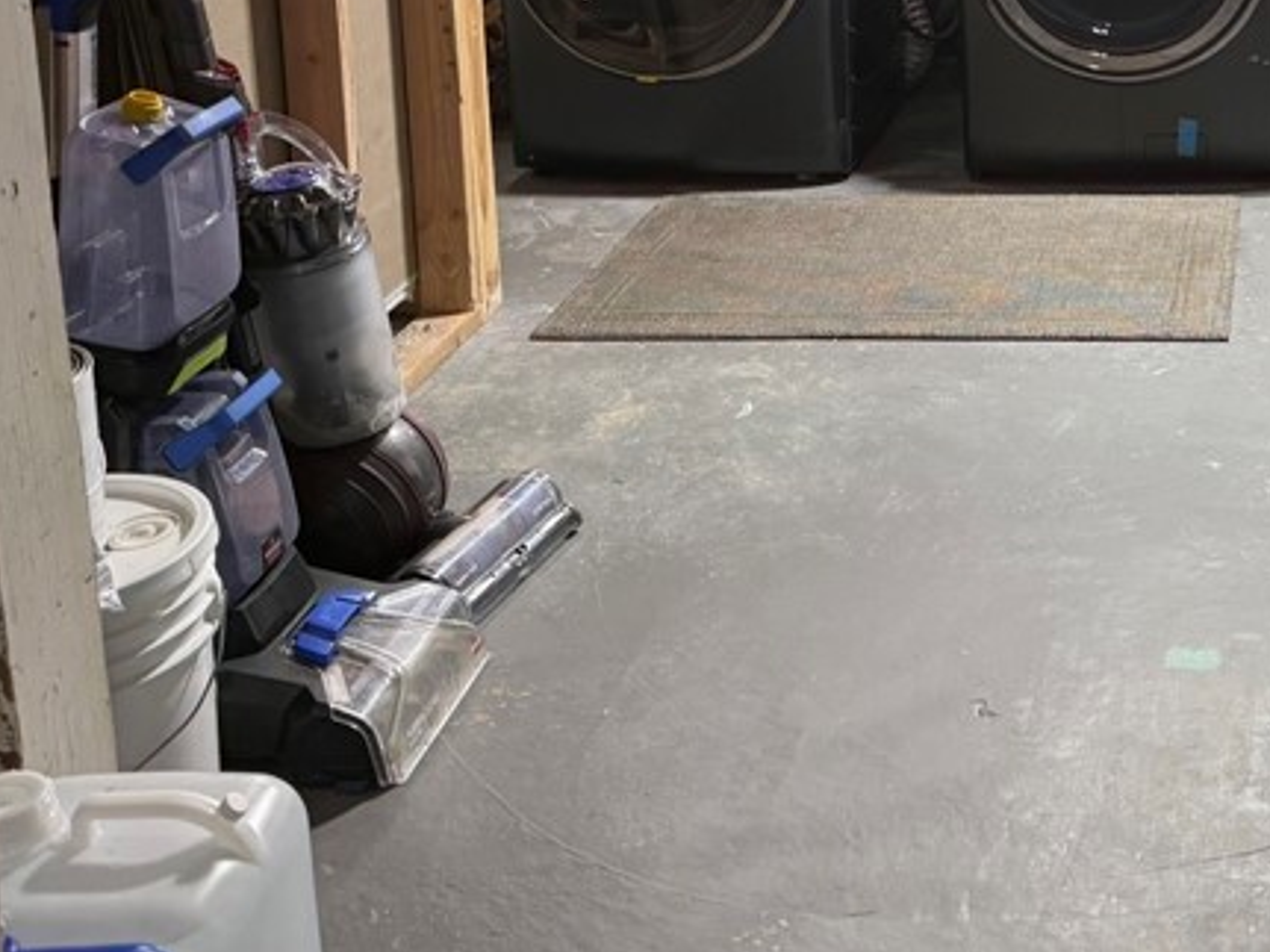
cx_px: 1193
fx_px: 2091
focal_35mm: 57
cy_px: -77
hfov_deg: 31.8
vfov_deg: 24.1
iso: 200
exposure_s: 1/120
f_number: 1.78
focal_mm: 6.76
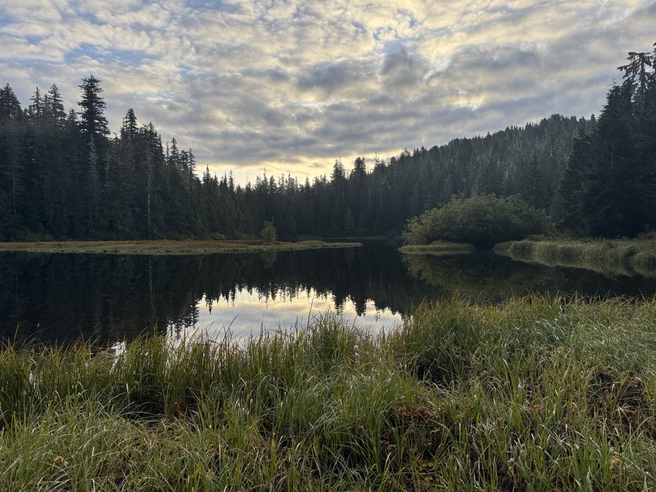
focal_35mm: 24
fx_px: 455
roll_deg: +0.5
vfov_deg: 56.8
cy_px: 246
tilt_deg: -3.3
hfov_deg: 71.6
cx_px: 328
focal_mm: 6.76
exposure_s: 1/1172
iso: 80
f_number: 1.78
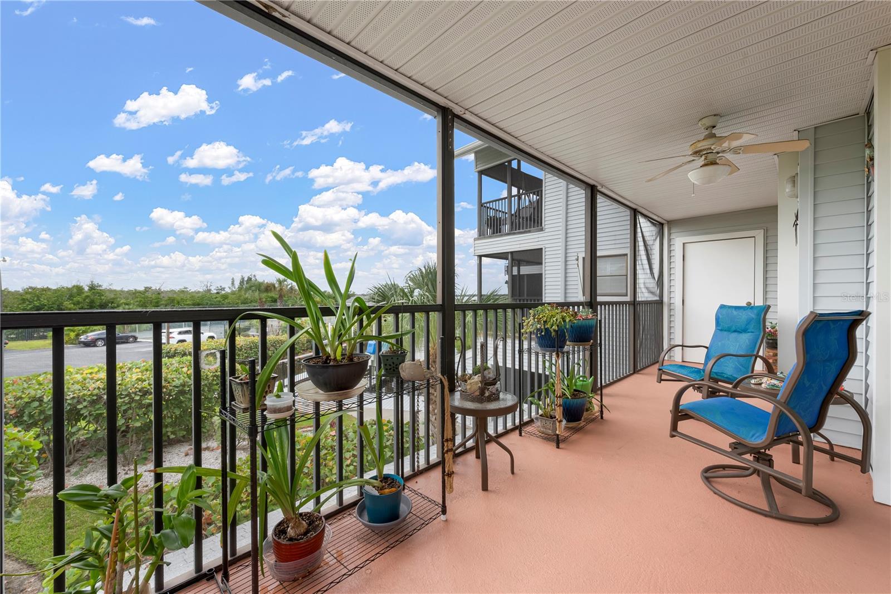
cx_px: 446
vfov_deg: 81.2
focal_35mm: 14
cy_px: 297
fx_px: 346
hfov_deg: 104.3
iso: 250
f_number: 11
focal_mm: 14
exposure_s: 1/25
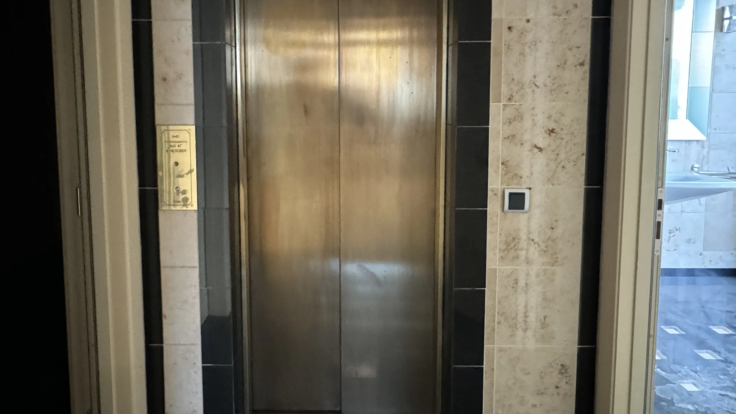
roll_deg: +0.3
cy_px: 145
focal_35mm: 26
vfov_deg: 43.9
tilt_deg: -5.1
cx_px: 333
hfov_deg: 71.7
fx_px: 507
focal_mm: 2.22
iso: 1250
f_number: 2.2
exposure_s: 1/25
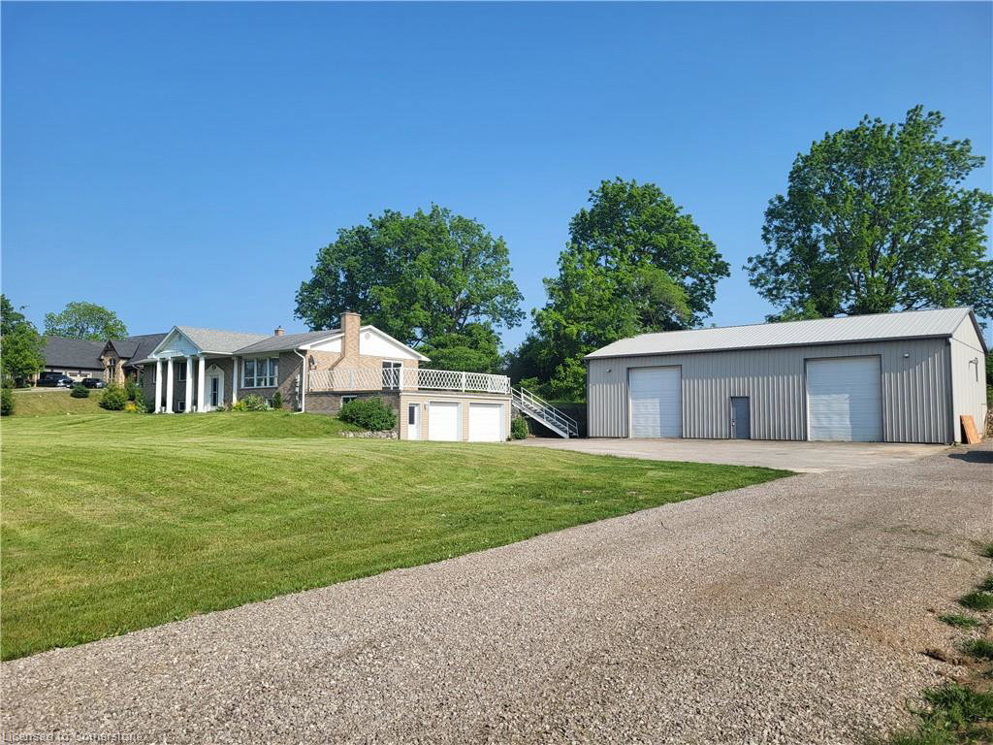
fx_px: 746
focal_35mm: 26
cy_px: 372
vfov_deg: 53.1
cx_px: 496
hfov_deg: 67.3
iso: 40
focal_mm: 5.4
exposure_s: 1/2296
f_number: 1.8
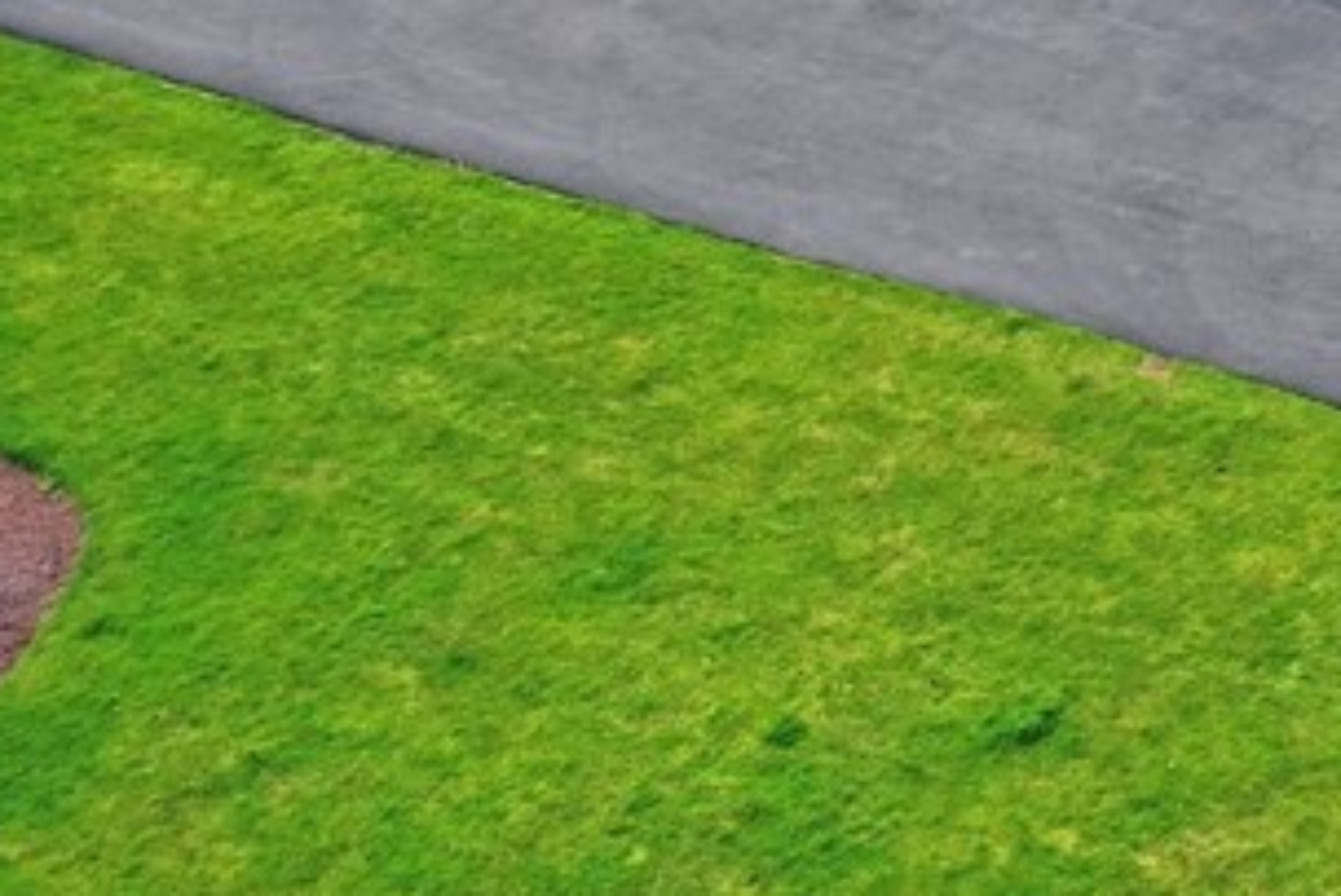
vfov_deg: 12.6
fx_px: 3727
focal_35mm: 100
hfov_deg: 18.4
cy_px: -680
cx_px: 1937
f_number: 4.5
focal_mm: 10.26
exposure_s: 1/120
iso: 100
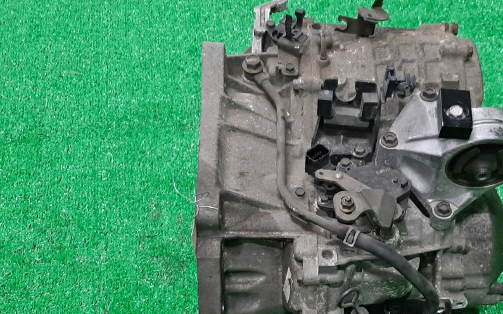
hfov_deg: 39.8
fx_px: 685
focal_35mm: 50
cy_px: 245
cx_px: 333
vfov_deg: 25.4
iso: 102
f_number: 1.7
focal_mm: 3.93
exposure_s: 1/50
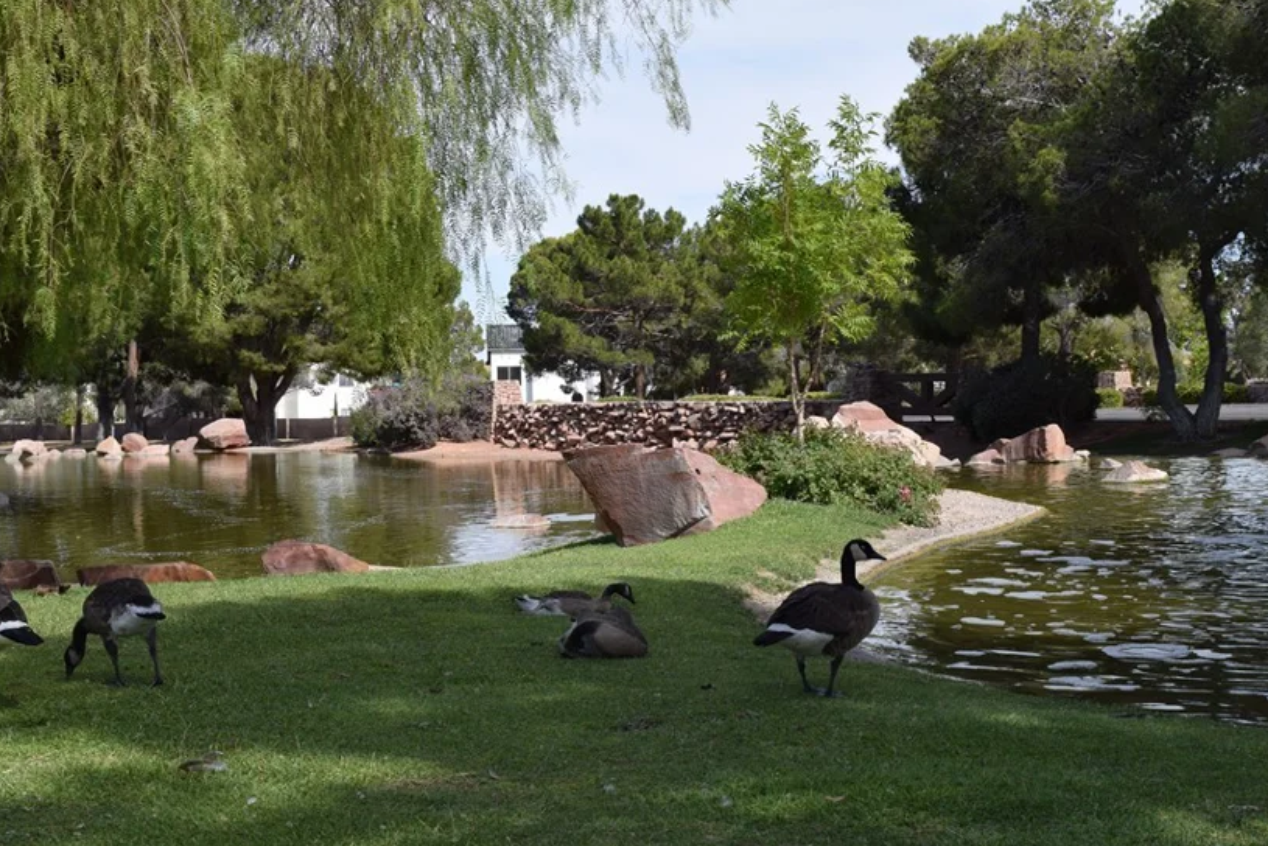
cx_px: 703
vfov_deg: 24.8
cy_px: 456
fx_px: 1925
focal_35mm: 55
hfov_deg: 36.4
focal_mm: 29
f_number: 9
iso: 200
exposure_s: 1/320
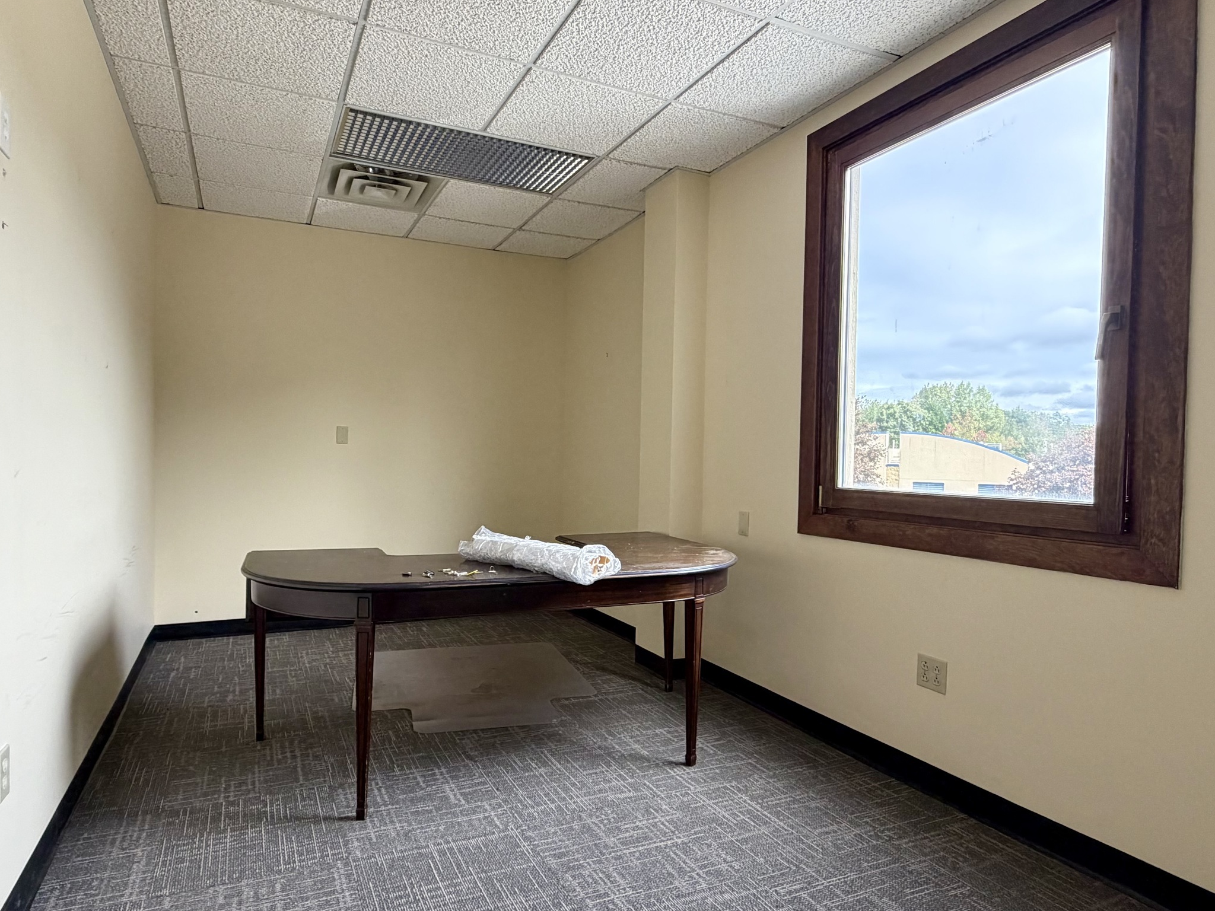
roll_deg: -1.1
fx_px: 737
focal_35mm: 21
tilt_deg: -1.0
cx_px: 565
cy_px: 469
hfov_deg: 78.9
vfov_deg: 63.4
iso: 160
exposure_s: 1/121
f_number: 2.2
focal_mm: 2.22
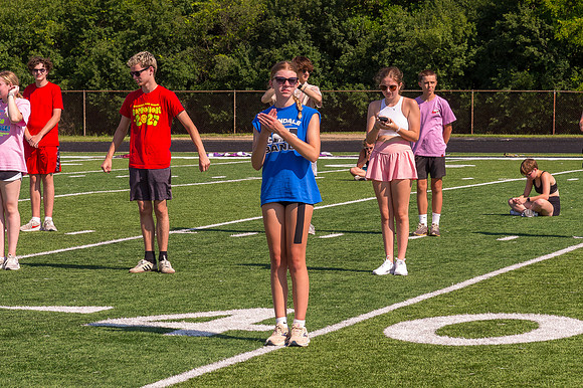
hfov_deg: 14.6
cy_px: 103
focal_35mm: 140
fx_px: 2270
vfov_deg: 9.8
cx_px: 294
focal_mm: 86
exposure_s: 1/500
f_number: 13
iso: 1250
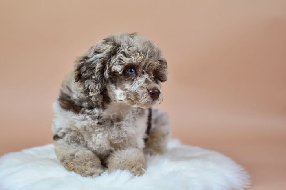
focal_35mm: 61
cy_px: 82
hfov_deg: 33.1
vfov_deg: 22.4
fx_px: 481
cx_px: 122
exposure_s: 1/833
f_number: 1.8
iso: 500
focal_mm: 35
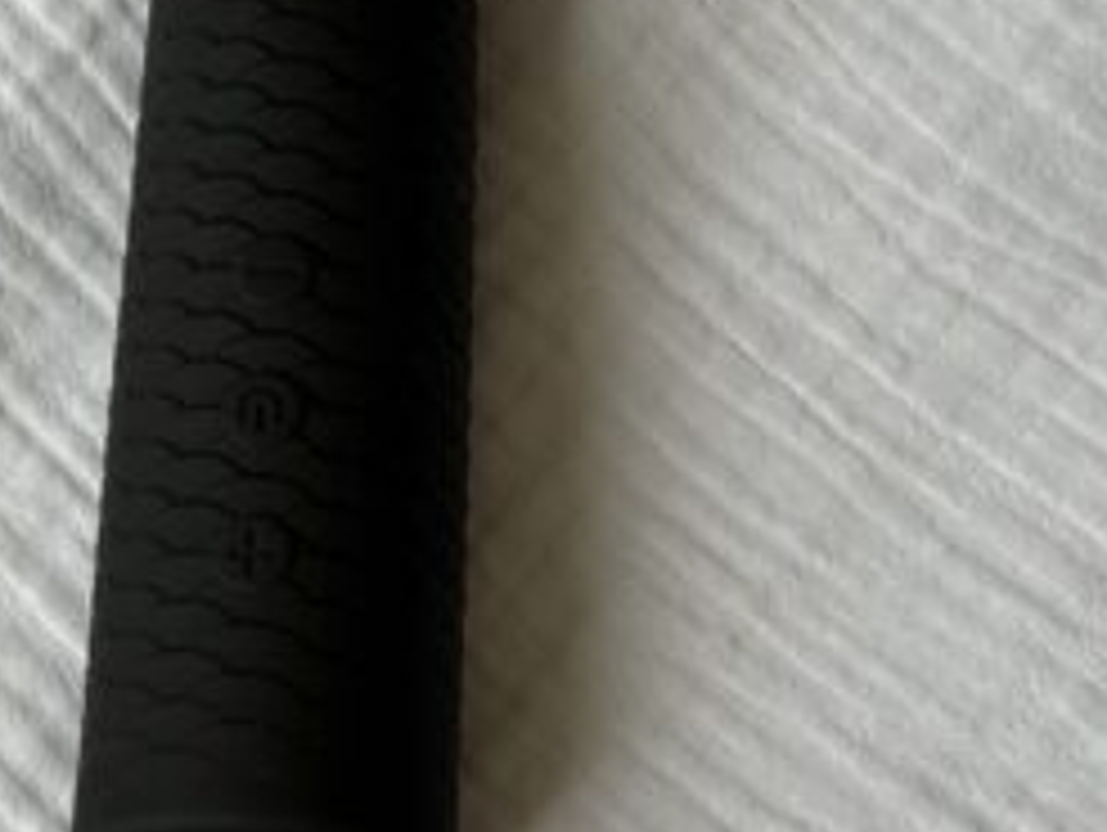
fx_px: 2497
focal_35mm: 78
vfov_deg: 18.9
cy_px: 535
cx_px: 328
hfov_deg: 24.8
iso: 80
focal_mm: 6.76
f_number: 1.78
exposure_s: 1/121
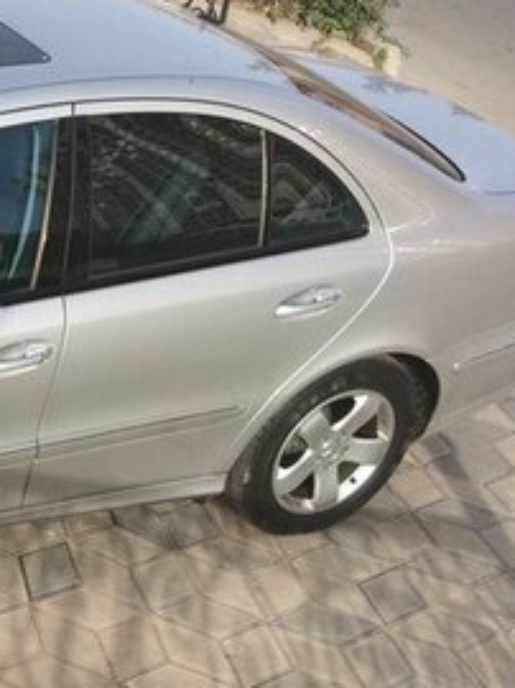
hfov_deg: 18.4
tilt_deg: -26.7
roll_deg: -5.1
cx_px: -258
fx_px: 1411
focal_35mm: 71
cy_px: 282
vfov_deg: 27.4
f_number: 2.2
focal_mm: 4.15
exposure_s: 1/1368
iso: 32
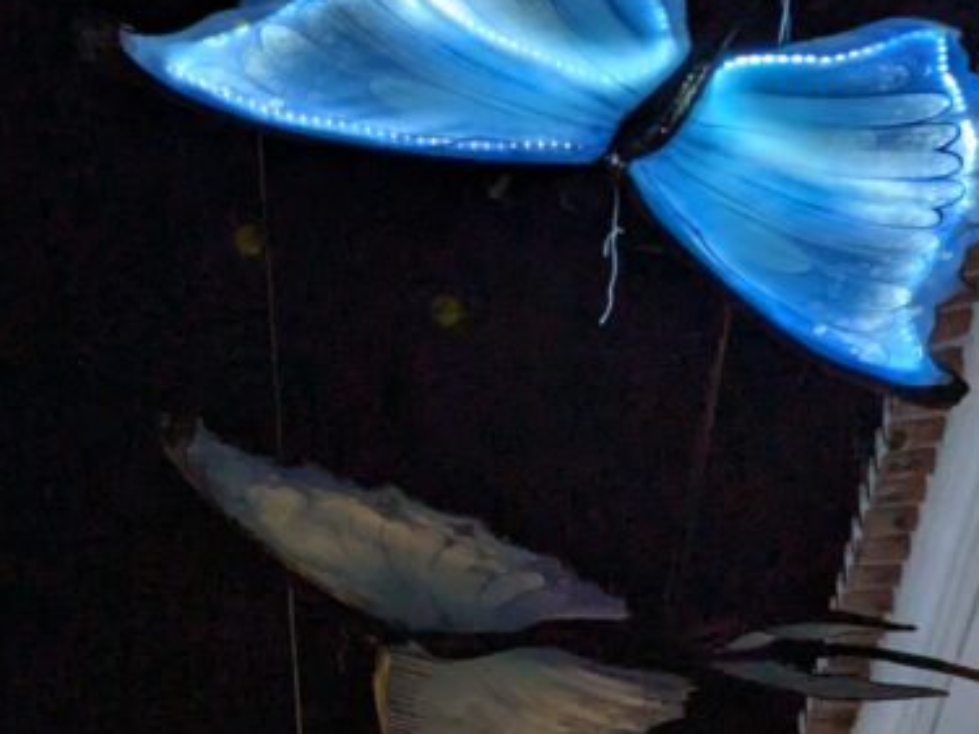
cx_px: 228
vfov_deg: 11.1
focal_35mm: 131
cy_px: 843
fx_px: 3705
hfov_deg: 15.0
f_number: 1.85
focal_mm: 6.81
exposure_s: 1/99.9
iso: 240
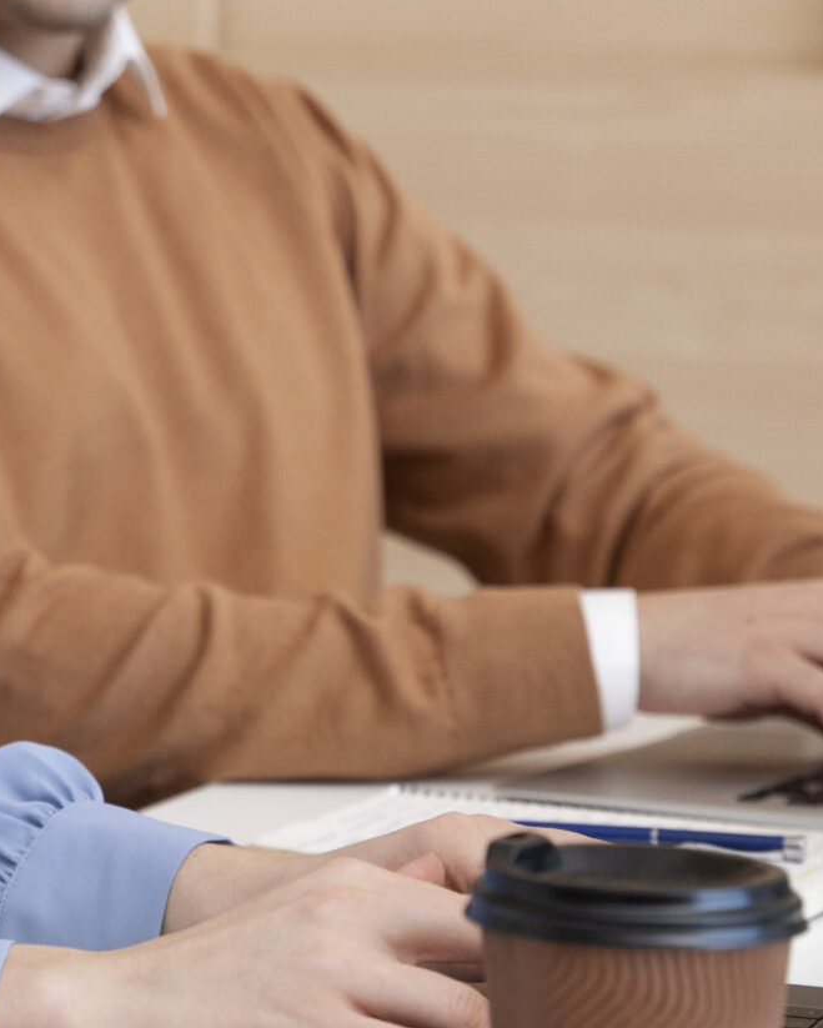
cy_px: -10
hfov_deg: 8.6
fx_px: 5470
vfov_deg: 10.6
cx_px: -26
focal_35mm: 180
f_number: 4
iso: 1000
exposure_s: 1/160
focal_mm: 61.6
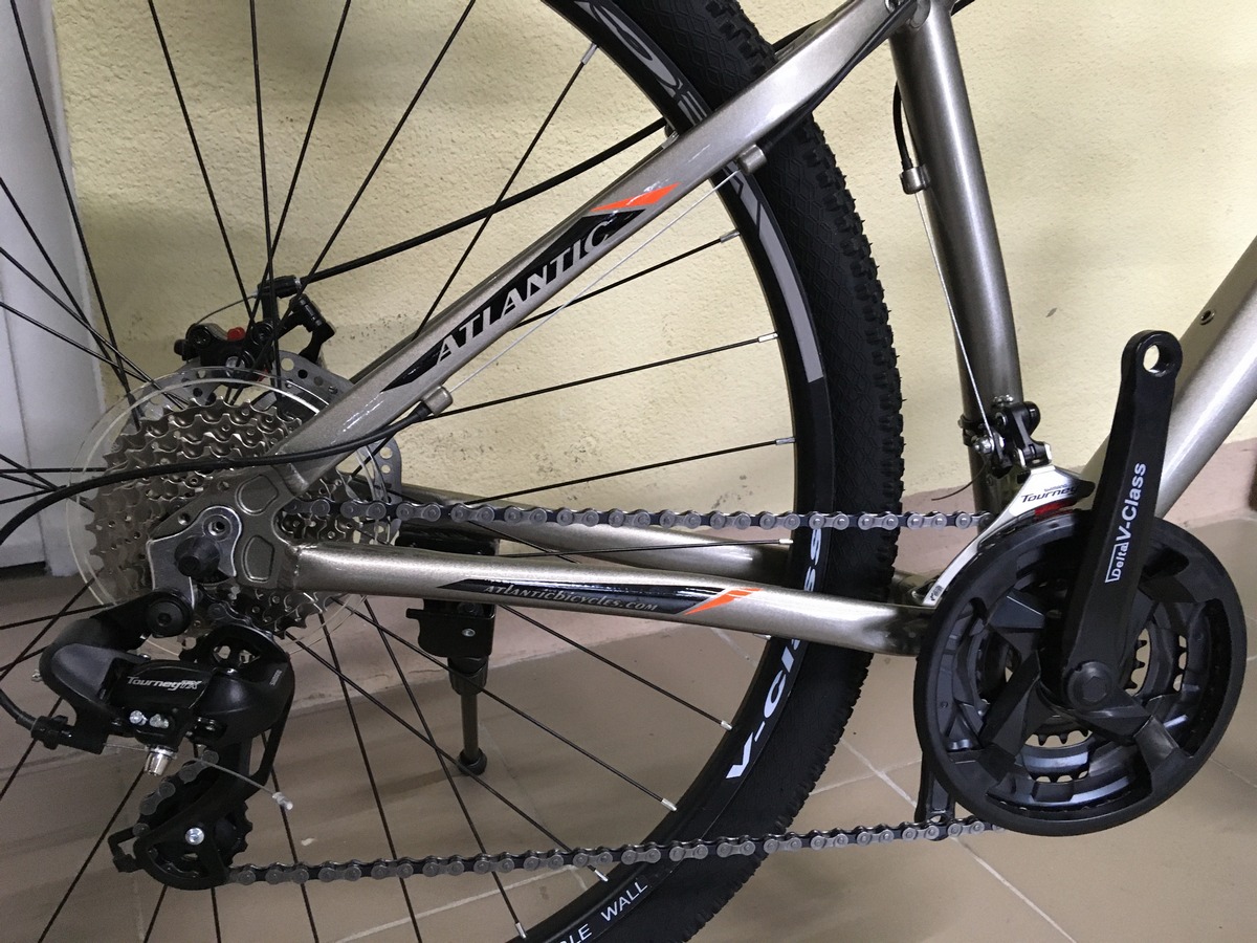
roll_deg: -2.9
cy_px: 472
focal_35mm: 29
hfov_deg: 61.7
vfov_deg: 48.2
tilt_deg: -22.6
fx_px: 1053
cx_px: 628
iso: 200
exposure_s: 1/25
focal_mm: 4.15
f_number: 2.2
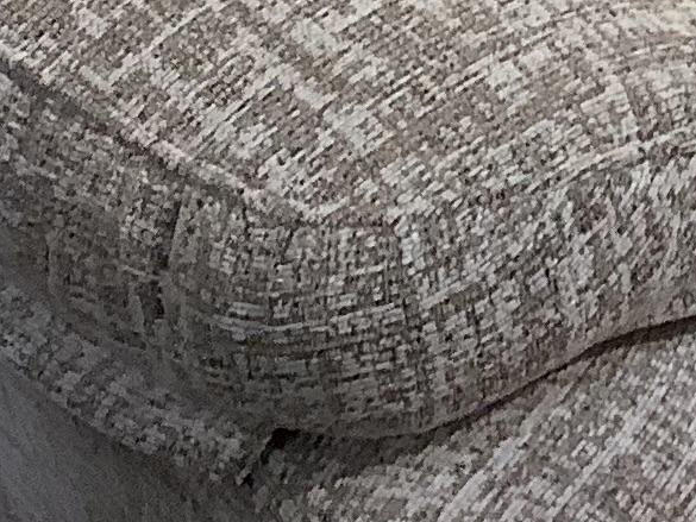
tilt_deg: -31.7
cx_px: 1217
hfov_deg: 10.8
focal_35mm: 173
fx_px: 3479
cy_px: -924
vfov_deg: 7.7
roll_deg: +0.2
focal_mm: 3.3
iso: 50
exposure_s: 1/50
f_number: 2.4
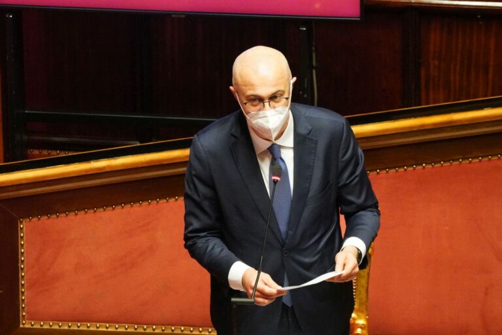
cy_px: 168
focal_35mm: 411
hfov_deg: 5.0
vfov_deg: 3.3
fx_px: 5731
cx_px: 251
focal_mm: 274
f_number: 5.6
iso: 12800
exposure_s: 1/125
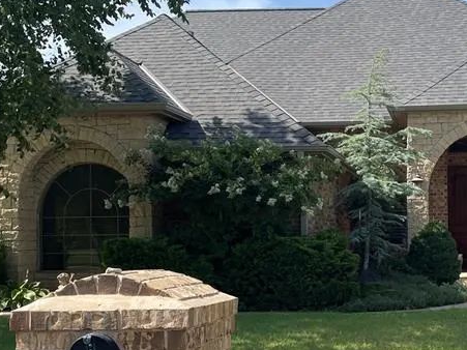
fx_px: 796
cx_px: 339
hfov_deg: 32.2
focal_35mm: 59
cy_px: 239
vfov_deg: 24.7
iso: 32
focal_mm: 4.2
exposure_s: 1/2304
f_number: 1.6
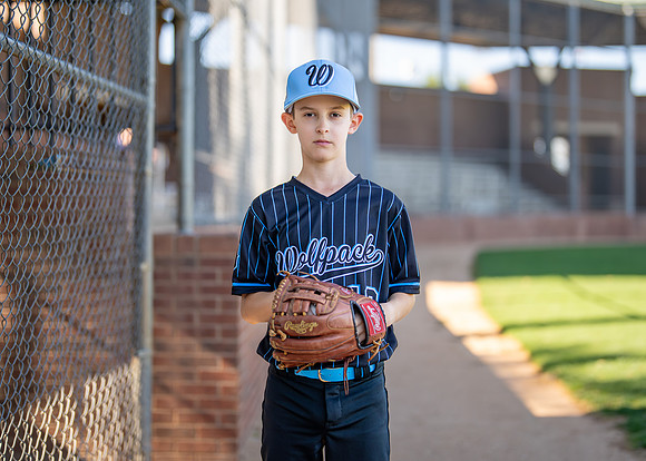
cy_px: 202
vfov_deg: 23.1
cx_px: 335
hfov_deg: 31.9
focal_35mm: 62
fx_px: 1128
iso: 125
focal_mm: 50
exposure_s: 1/2000
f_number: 1.2
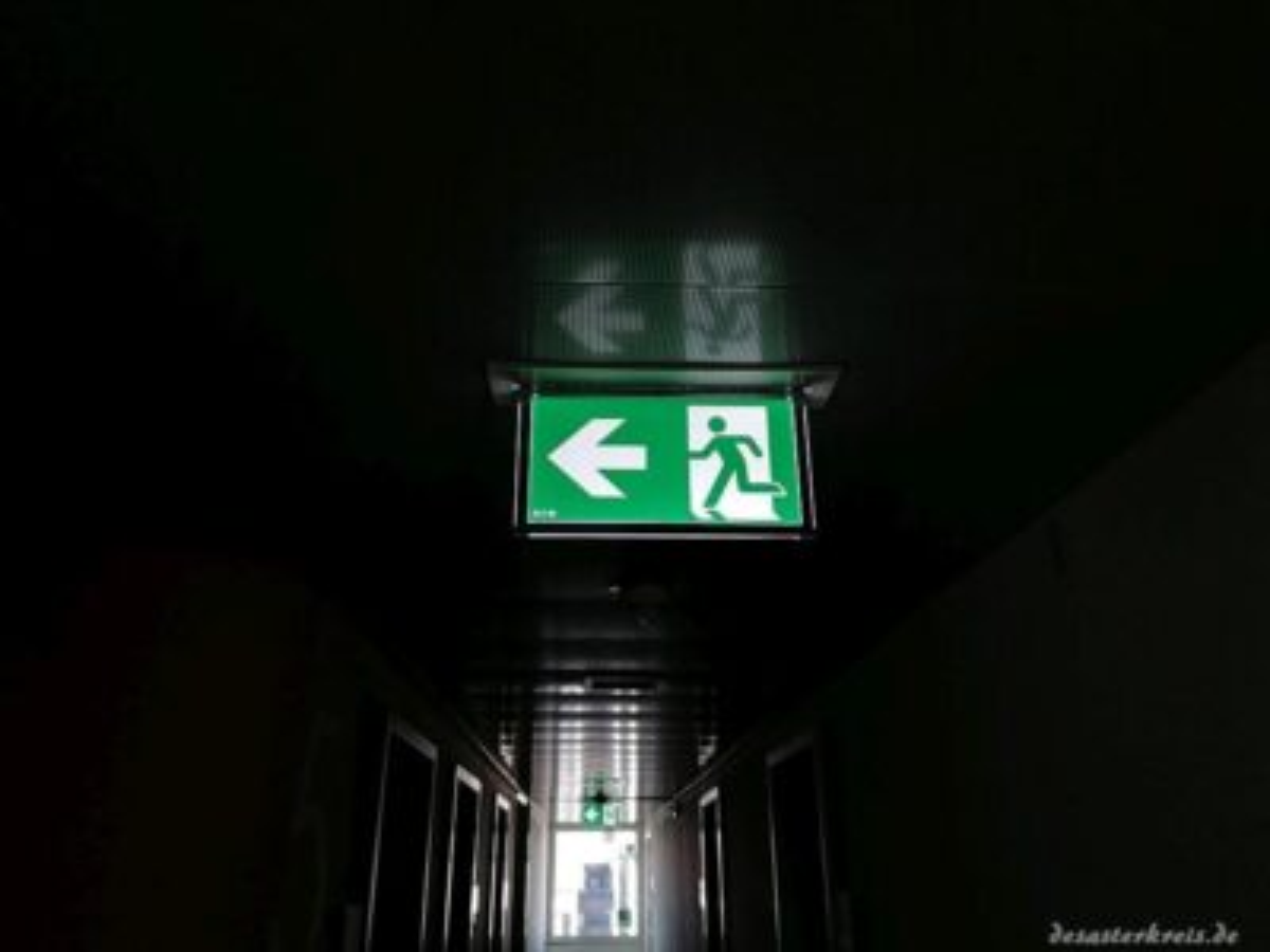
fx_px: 991
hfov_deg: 65.3
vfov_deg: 51.4
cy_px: 476
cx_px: 635
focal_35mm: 27
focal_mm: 4.75
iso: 64
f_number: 1.8
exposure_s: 1/100
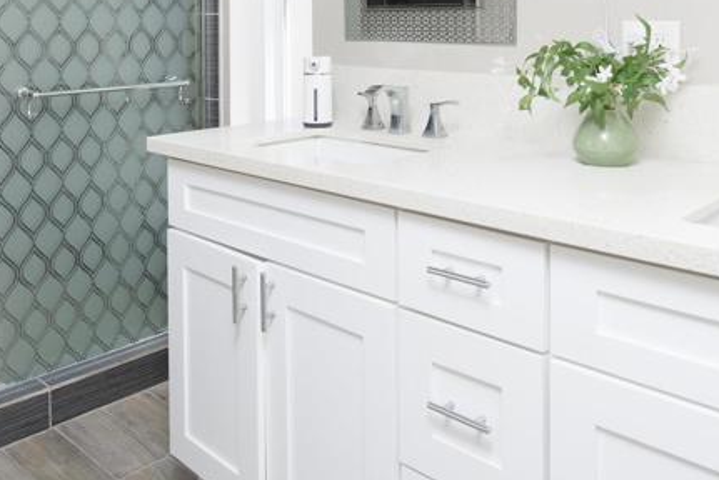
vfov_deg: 32.6
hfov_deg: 50.7
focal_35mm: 38
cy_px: 12
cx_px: 365
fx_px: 759
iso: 320
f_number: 7.1
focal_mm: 16
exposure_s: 1/250
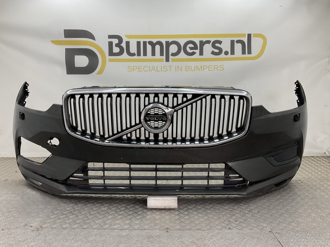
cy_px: 124
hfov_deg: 61.7
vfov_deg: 48.2
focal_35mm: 29
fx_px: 276
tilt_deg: -8.3
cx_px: 165
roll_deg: -1.0
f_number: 1.8
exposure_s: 1/120
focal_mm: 3
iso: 25
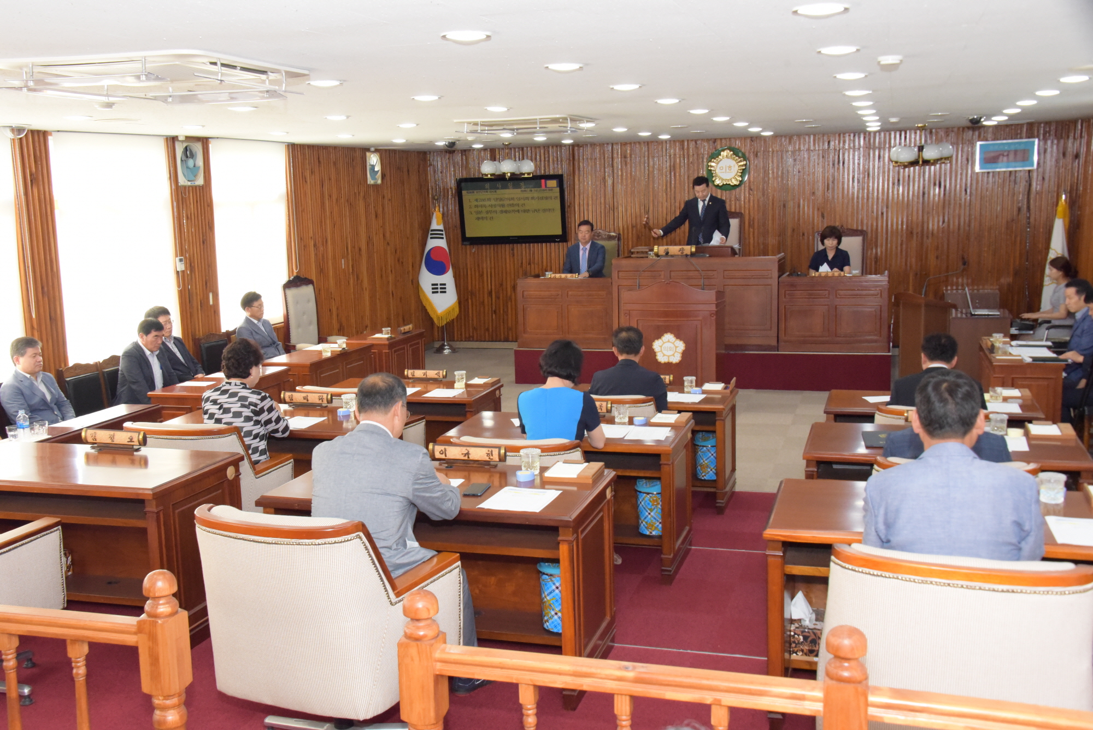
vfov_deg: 36.9
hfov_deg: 53.1
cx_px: 546
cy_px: 365
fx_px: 1093
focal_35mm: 36
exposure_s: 1/200
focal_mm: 36
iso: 8000
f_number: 11
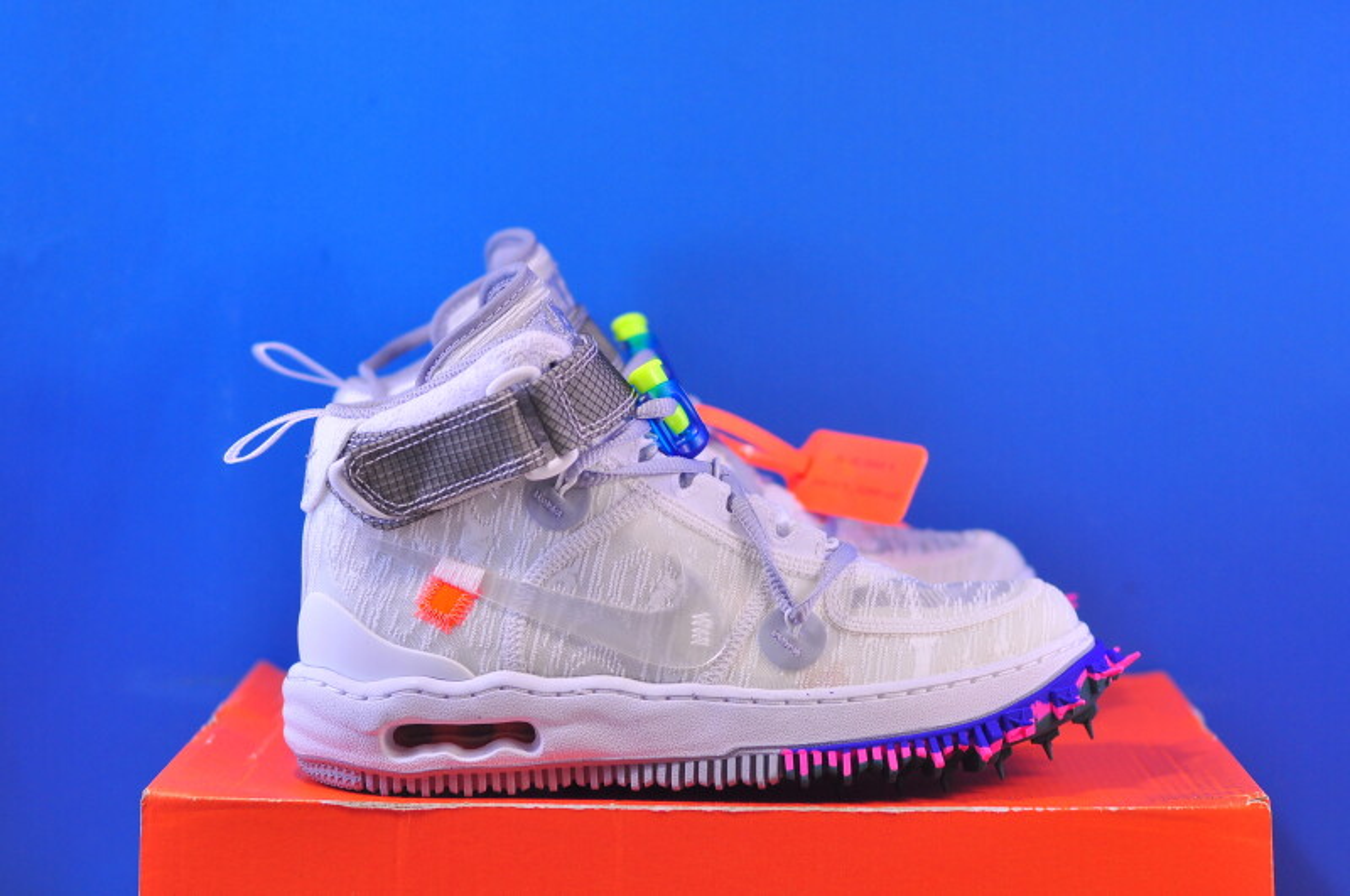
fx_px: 2808
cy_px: 448
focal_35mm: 75
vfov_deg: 18.1
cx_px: 675
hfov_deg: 27.0
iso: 250
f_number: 2.8
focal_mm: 50
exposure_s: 1/250
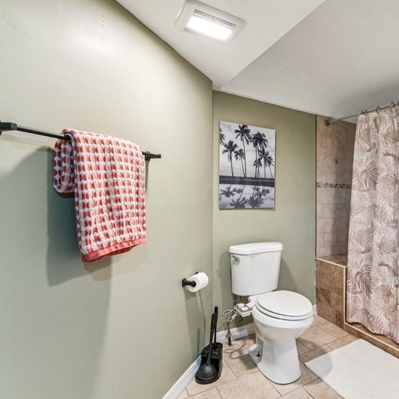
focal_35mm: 21
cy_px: 192
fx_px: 276
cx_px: 308
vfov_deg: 71.6
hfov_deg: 66.3
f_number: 13
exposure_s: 1/2.5
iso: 320
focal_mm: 15.9
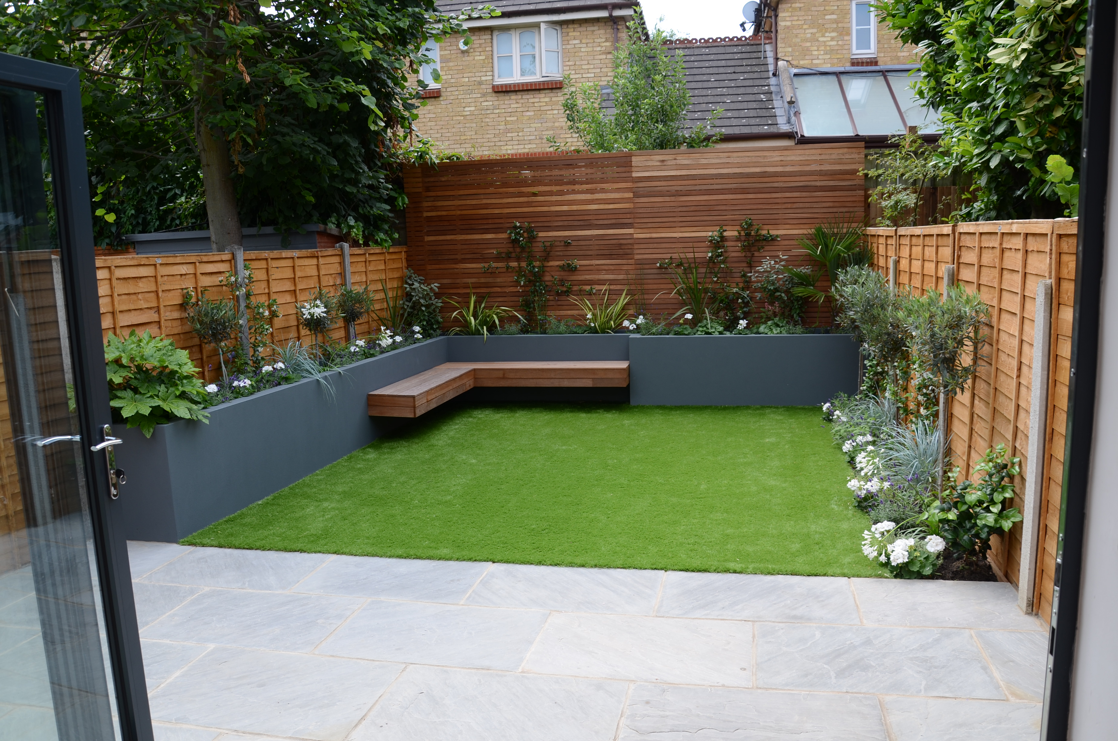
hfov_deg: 67.5
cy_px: 370
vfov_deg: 47.7
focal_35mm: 27
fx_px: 837
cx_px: 559
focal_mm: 18
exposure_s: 1/160
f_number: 6.3
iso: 100
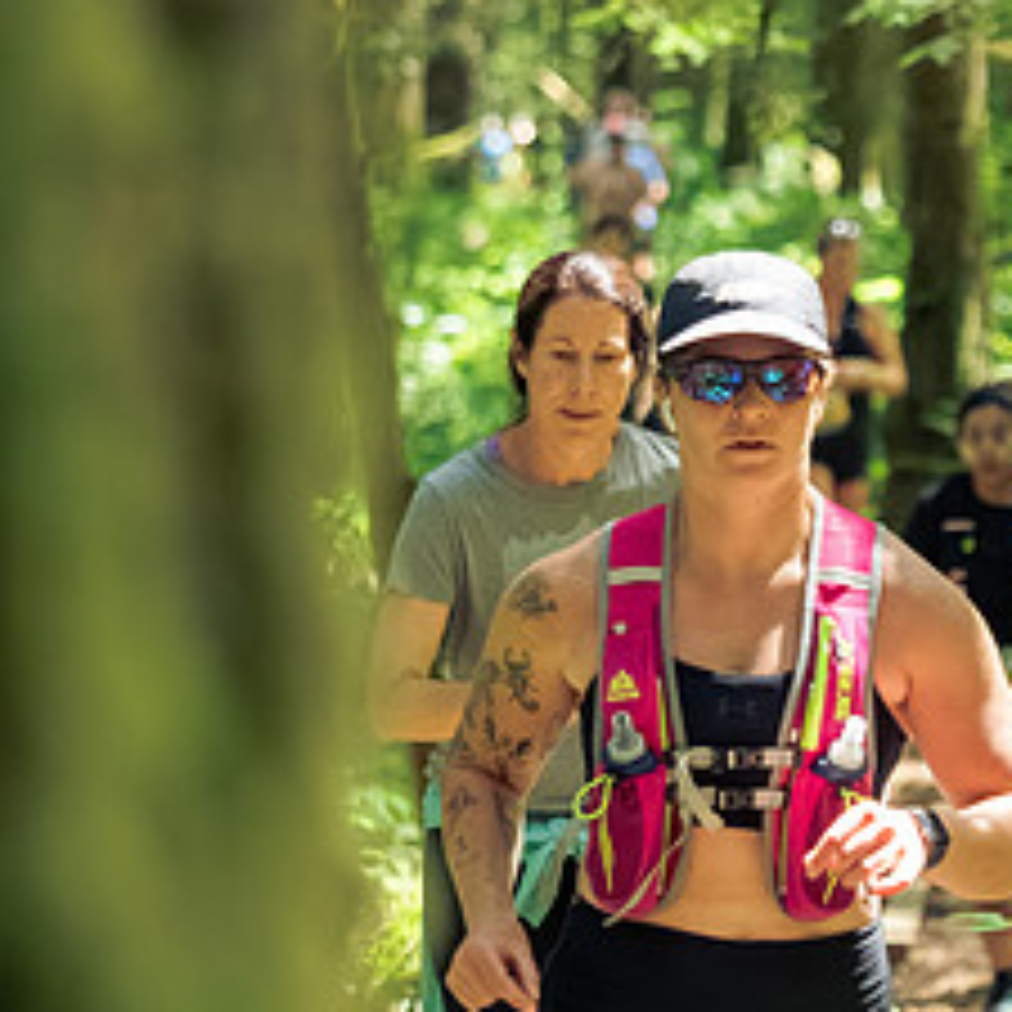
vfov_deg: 6.3
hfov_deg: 6.3
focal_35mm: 279
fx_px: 9228
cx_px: 722
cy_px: 670
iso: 5000
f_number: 2.8
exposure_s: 1/800
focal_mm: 79
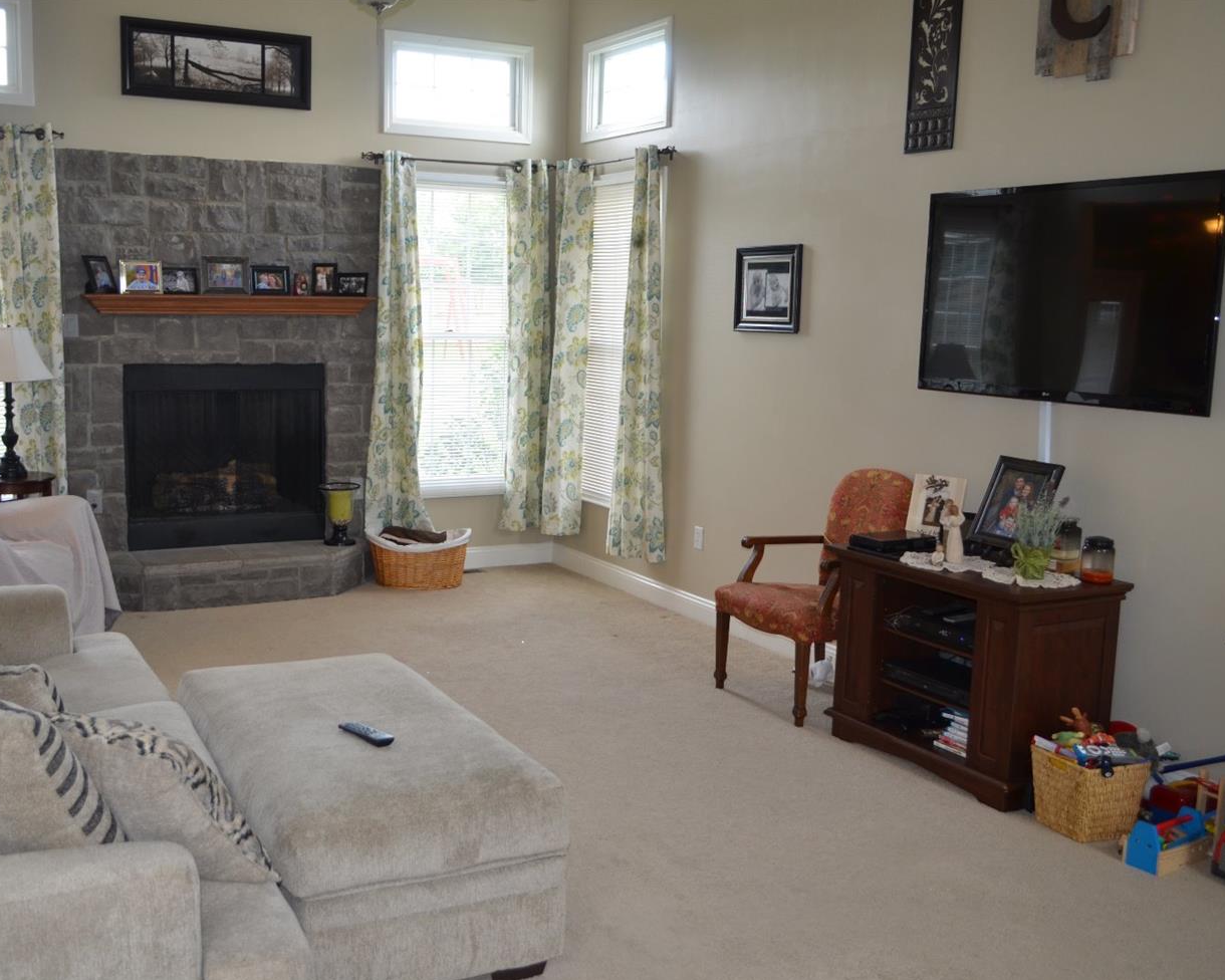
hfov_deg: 47.7
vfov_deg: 39.2
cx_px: 512
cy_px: 495
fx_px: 1378
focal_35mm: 38
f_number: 3.8
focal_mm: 22
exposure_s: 1/80
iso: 400
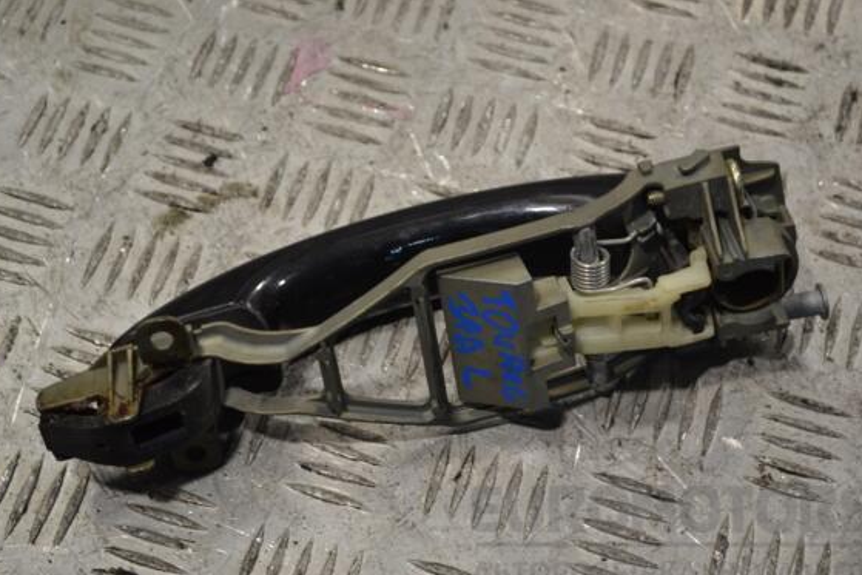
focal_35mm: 74
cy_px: 304
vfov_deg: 18.4
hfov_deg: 27.3
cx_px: 443
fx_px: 1772
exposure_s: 1/125
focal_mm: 46
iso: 400
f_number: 5.6
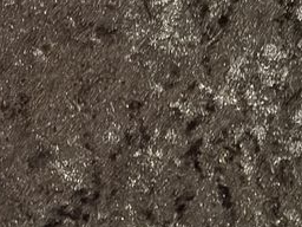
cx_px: 497
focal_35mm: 260
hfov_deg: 7.4
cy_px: 432
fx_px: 2268
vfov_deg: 5.6
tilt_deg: -58.1
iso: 250
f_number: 1.6
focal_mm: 5.96
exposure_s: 1/30
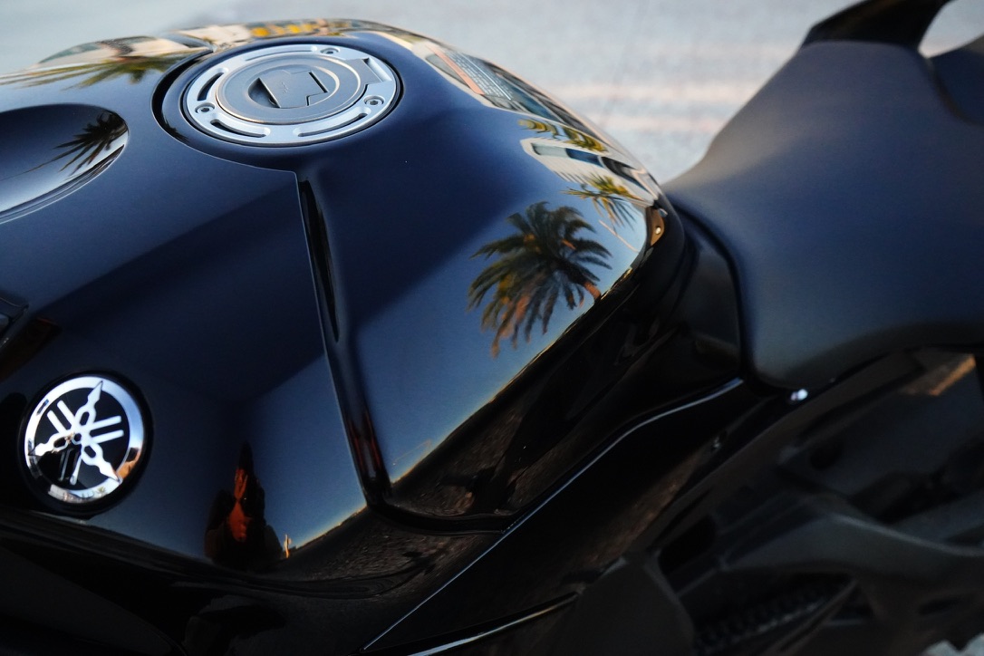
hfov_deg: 57.2
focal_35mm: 33
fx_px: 902
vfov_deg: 40.0
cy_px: 328
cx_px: 492
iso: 12800
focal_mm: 33
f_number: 5.6
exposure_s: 1/800
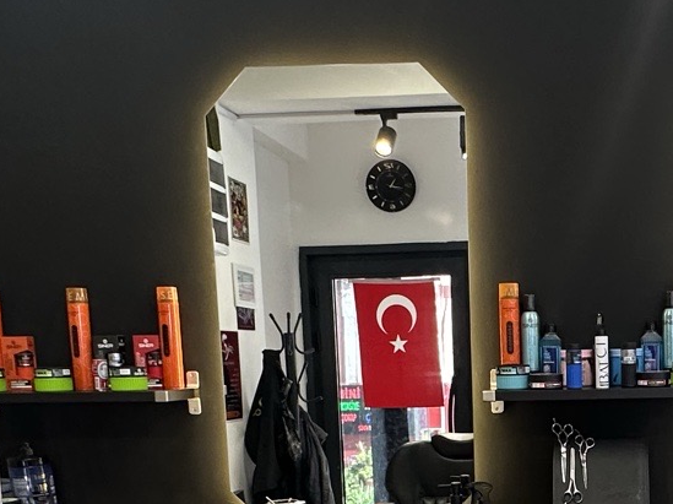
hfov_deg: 37.0
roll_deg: +0.8
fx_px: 952
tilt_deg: -8.6
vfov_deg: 27.9
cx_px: 575
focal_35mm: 49
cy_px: 505
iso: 200
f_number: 2.2
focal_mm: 2.22
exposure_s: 1/100
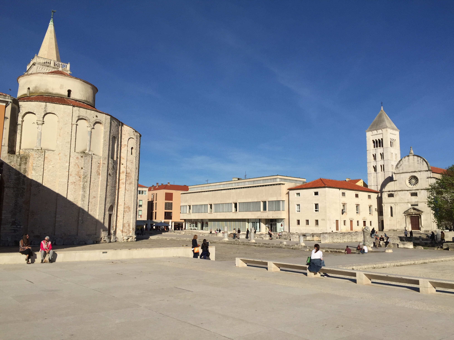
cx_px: 227
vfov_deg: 48.2
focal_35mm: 29
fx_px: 380
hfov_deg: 61.7
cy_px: 170
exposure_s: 1/4950
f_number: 2.2
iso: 32
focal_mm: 4.15
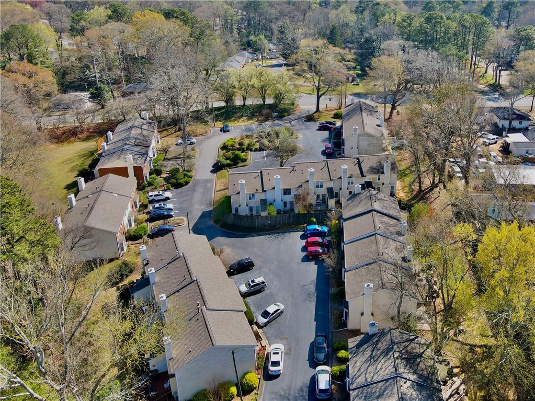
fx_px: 371
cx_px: 268
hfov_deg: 71.6
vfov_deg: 56.8
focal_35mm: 24
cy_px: 200
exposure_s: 1/240
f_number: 2.8
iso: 100
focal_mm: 4.5
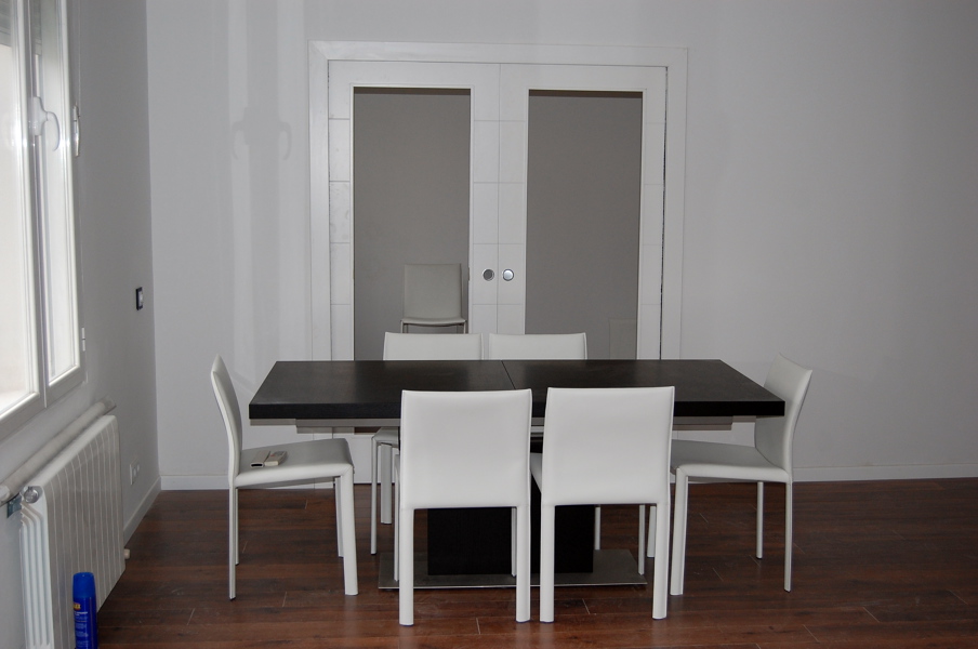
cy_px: 324
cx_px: 489
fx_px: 1261
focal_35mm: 46
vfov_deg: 28.9
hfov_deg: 42.4
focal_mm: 31
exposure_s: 1/60
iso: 400
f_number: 4.5
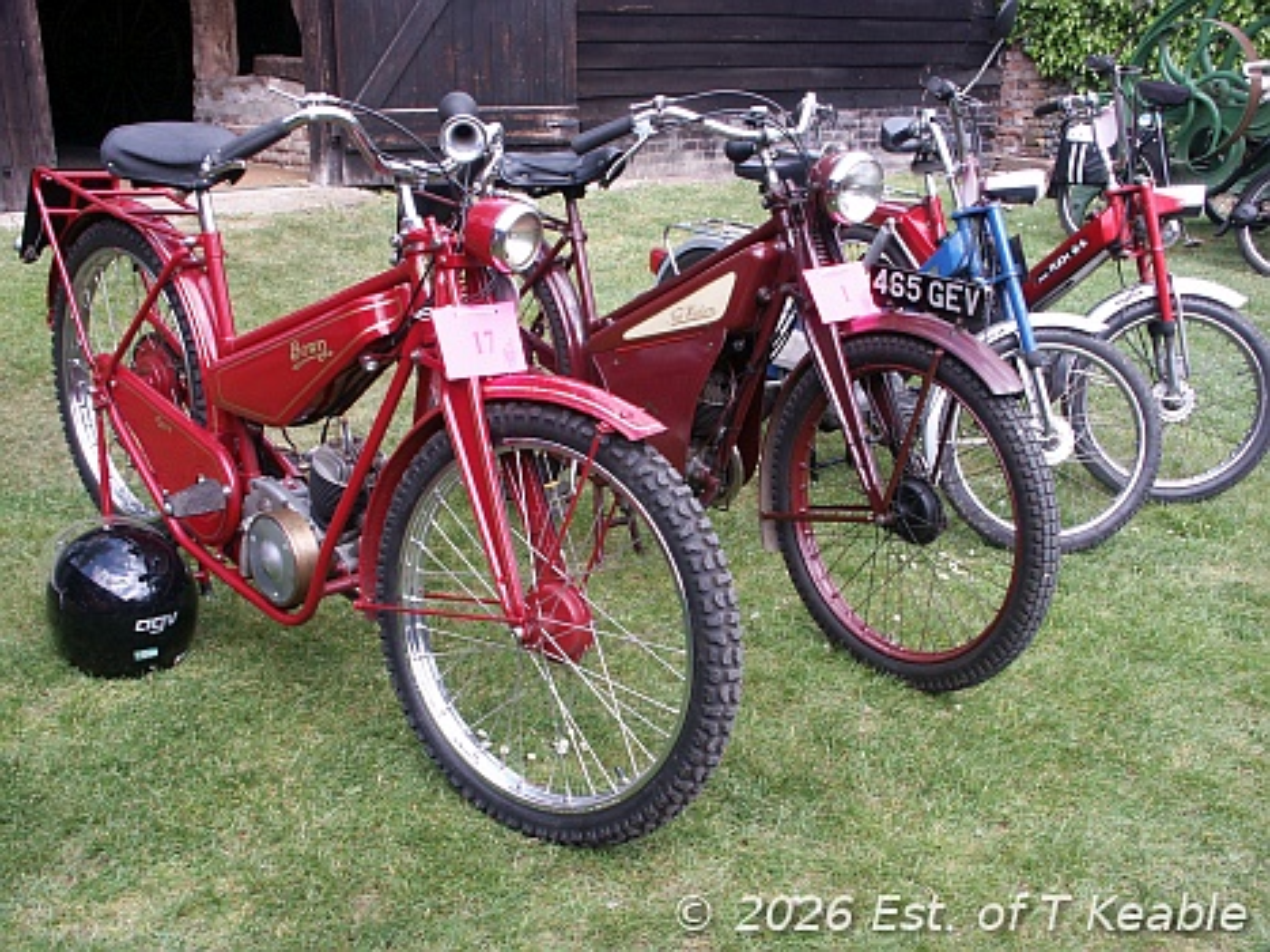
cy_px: 476
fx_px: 1430
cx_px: 635
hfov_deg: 47.9
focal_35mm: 39
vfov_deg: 36.8
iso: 100
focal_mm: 10.02
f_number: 6.7
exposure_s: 1/60
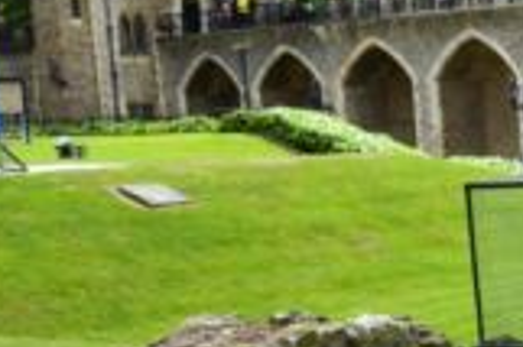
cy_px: 326
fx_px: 1553
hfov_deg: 15.6
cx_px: 1017
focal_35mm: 107
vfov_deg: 12.7
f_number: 16
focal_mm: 18
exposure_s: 1/50
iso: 200
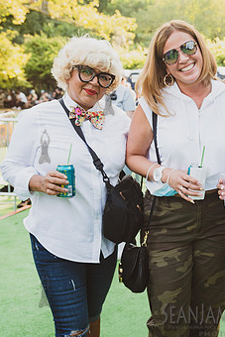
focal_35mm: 58
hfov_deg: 22.6
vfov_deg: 34.4
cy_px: 140
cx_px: 218
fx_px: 543
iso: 200
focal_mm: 32
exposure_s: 1/125
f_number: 4
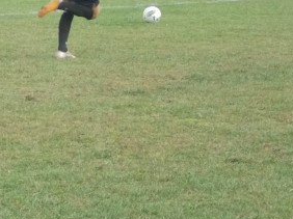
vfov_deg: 6.4
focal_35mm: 232
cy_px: 23
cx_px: 43
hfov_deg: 8.5
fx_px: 1962
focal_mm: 17.6
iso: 400
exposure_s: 1/400
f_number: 5.5
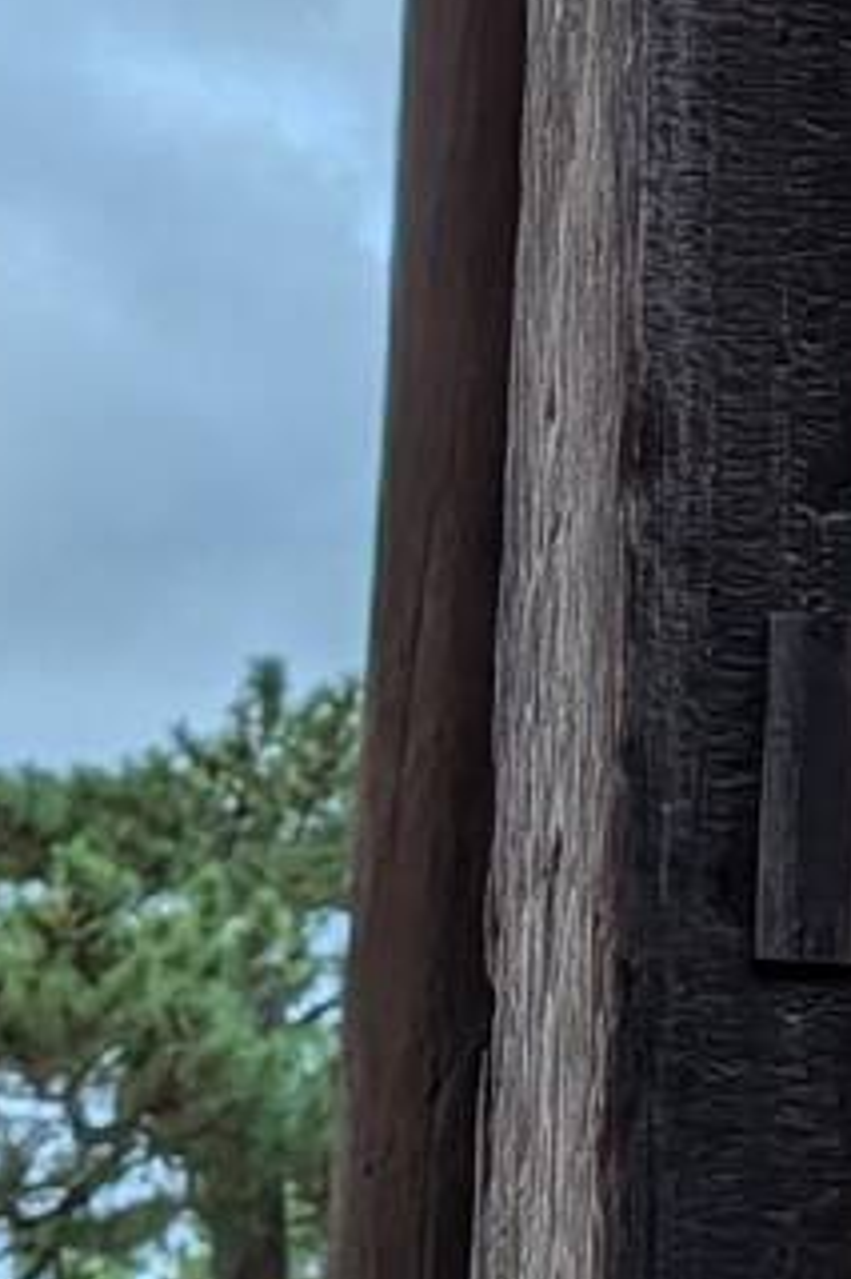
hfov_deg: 10.4
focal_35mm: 125
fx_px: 4437
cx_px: 1456
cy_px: 32
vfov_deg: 16.1
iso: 206
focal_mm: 6.9
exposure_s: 1/522
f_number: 1.68
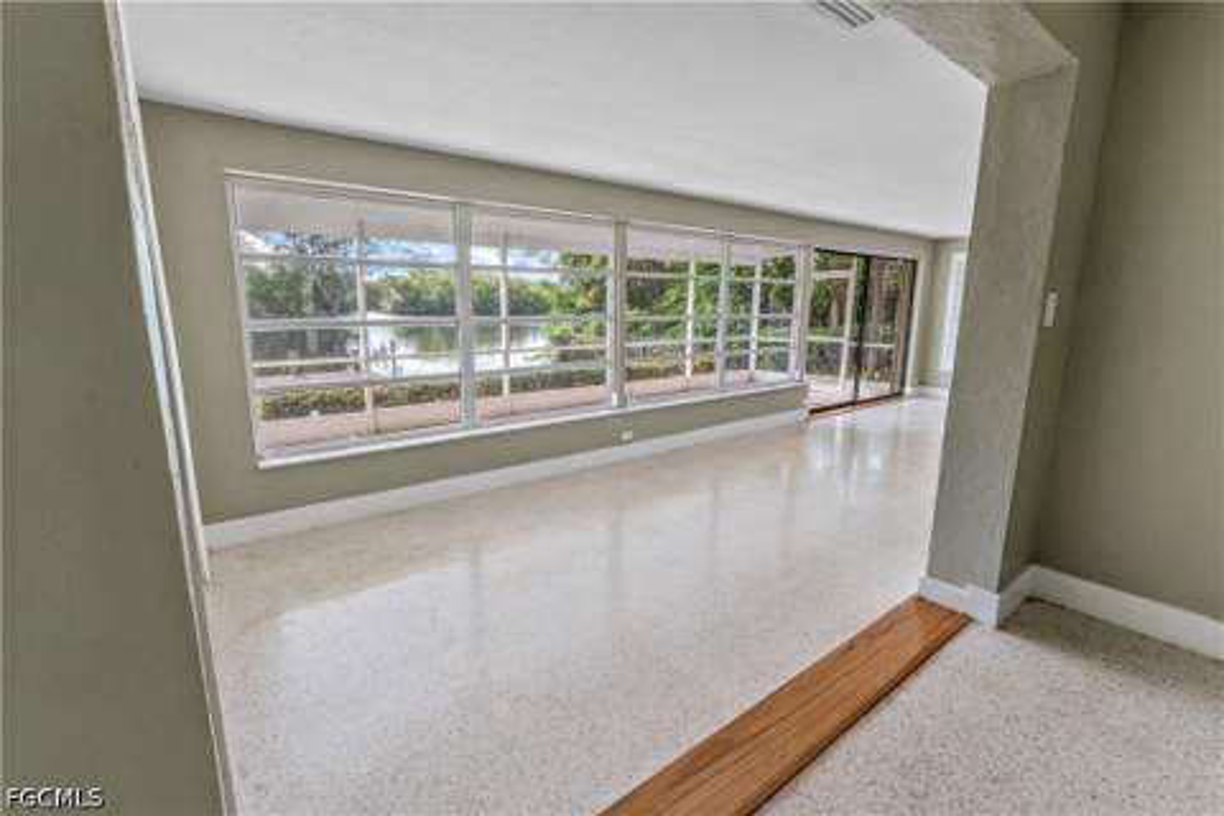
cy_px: 408
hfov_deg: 96.7
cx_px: 612
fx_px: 544
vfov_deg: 73.7
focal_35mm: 16
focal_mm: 16
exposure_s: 1/50
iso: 1000
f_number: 10
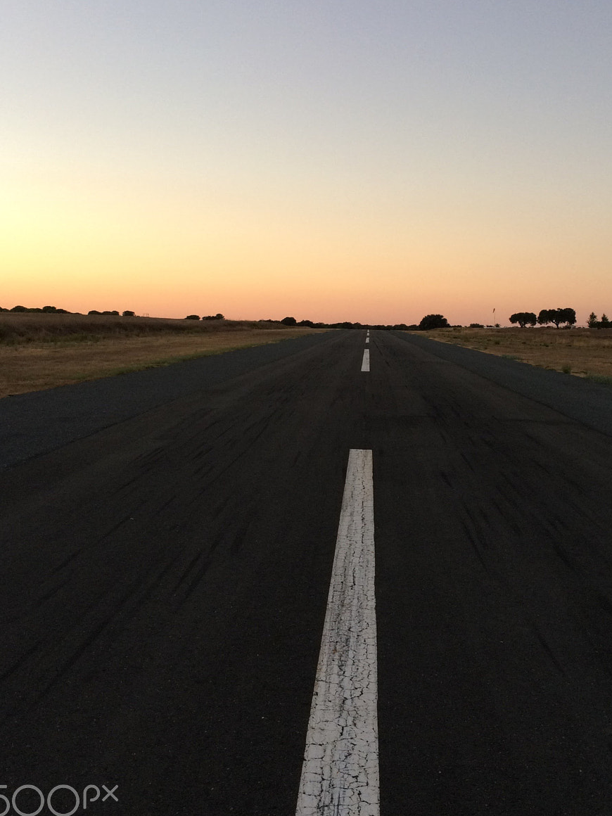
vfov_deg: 46.6
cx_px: 366
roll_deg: -1.0
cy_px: 331
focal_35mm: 40
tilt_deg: -0.1
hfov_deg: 35.8
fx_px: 943
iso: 64
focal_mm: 4.15
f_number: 2.2
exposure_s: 1/100
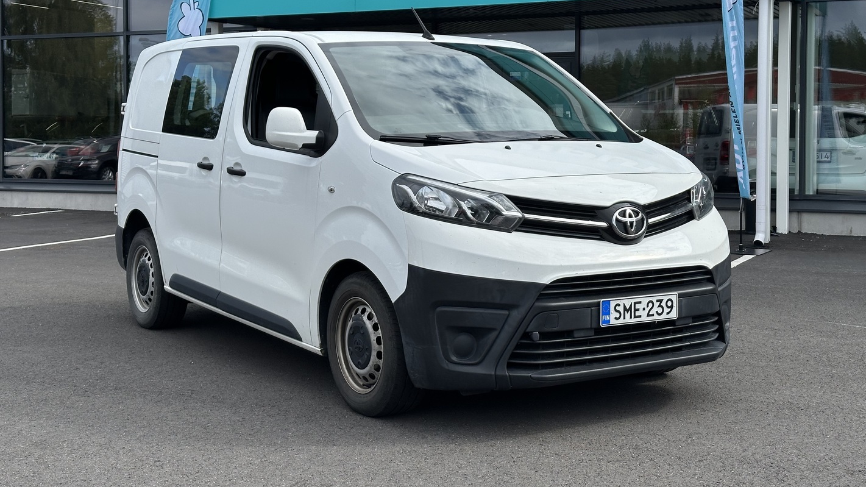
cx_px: 429
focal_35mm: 53
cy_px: 169
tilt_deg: +0.1
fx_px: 1217
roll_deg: -0.3
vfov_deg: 22.5
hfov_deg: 39.2
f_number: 1.78
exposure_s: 1/4785
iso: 64
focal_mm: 6.86
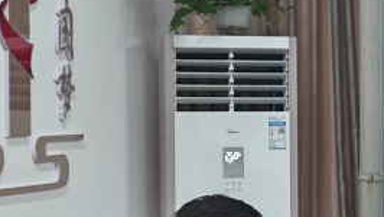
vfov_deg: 7.5
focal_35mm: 162
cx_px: 601
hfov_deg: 12.5
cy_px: 166
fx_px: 1651
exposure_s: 1/100
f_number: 1.9
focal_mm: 6.12
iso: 320
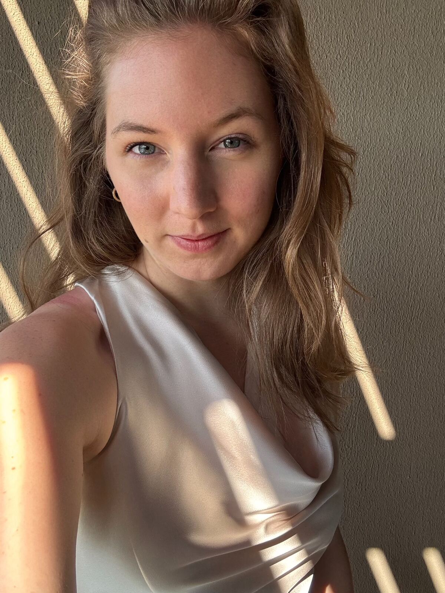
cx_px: 222
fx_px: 514
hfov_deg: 46.8
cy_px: 296
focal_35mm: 30
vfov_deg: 60.0
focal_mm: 2.69
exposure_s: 1/121
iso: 20
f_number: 1.9
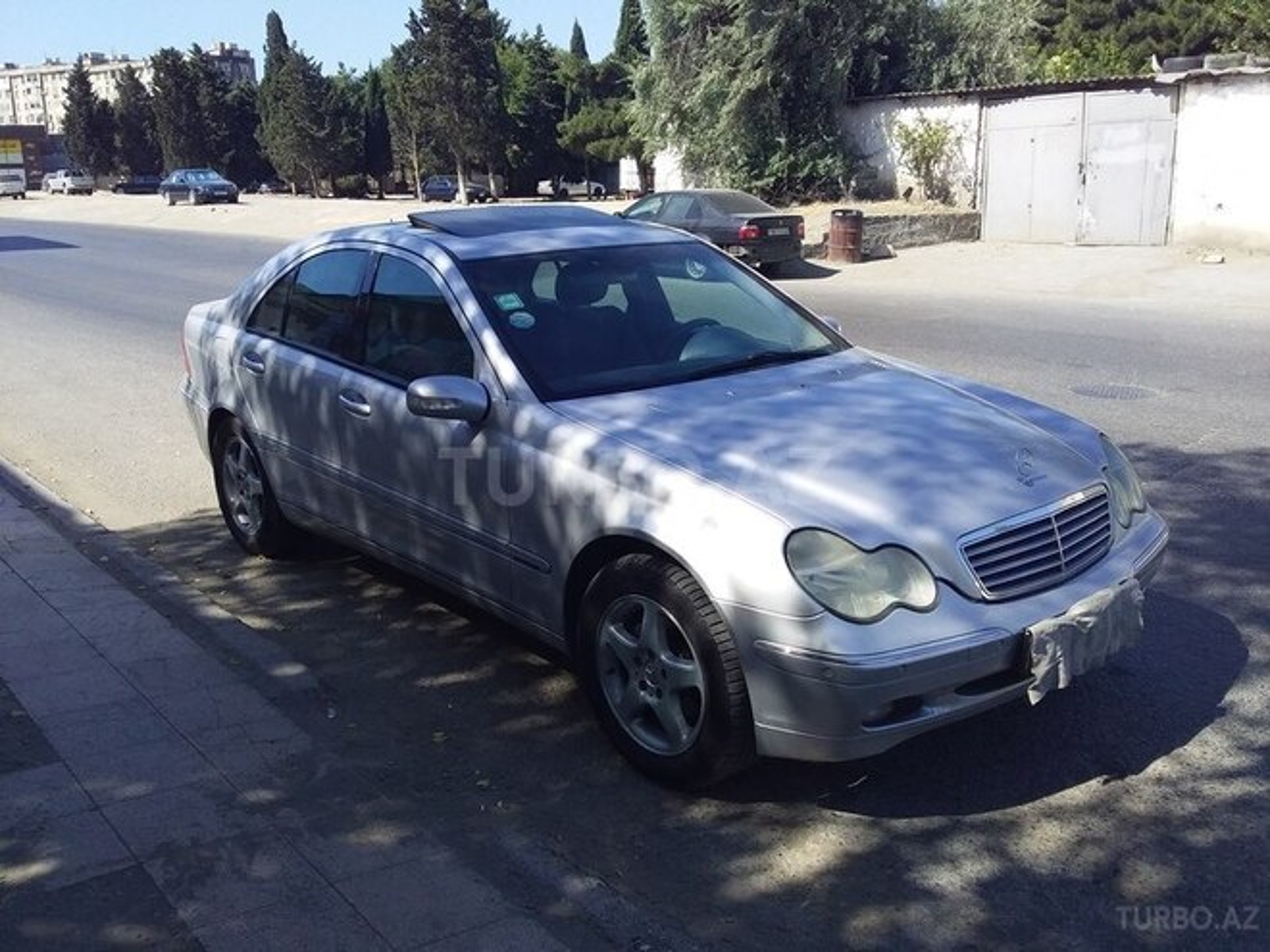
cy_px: 476
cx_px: 635
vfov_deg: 45.4
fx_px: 1137
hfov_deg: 58.4
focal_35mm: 31
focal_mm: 3.3
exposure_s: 1/984
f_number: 2.2
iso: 40
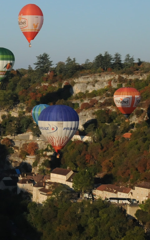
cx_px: -92
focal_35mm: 130
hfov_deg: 9.7
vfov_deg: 16.1
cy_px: 104
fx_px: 851
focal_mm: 32
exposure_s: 1/1000
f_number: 9
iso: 800
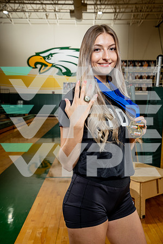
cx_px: 82
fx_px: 238
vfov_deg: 54.4
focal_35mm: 35
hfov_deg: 37.9
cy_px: 122
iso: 160
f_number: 4.5
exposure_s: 1/250
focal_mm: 35
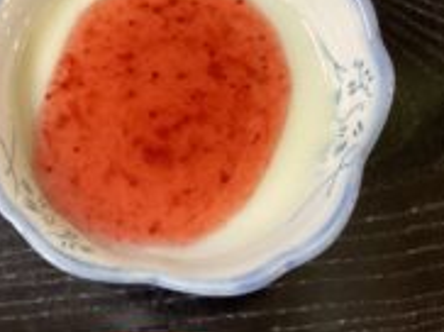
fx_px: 820
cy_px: 96
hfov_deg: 30.1
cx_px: 157
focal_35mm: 64
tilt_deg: -71.3
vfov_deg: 22.7
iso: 250
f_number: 2.4
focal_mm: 3.3
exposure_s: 1/50
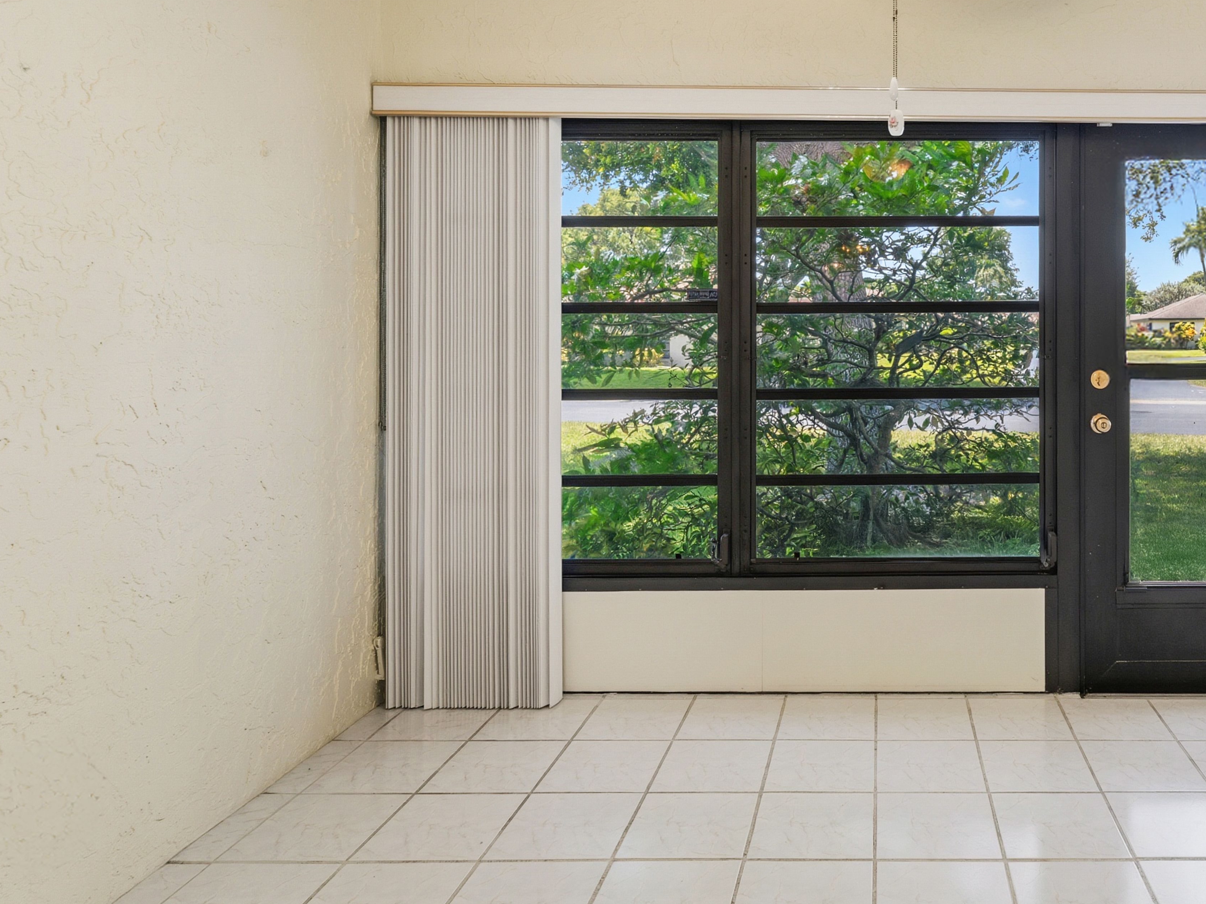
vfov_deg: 56.0
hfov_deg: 67.3
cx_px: 895
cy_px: 328
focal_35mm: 24
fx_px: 836
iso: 250
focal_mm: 14
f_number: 9
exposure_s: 1/2.5
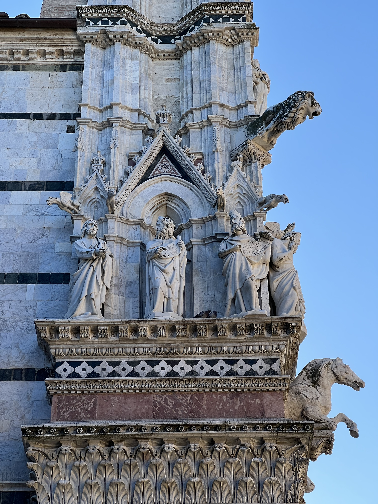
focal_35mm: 77
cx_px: 189
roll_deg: +0.4
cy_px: 252
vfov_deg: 25.3
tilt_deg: +39.3
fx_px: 1121
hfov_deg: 19.1
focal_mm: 9
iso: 32
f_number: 2.8
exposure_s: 1/346
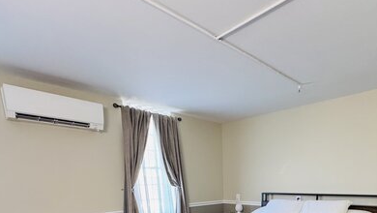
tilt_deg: -12.3
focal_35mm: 25
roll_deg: +1.1
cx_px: 229
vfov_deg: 38.7
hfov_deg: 73.1
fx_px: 250
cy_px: 229
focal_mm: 2.22
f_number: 2.2
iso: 320
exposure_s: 1/60
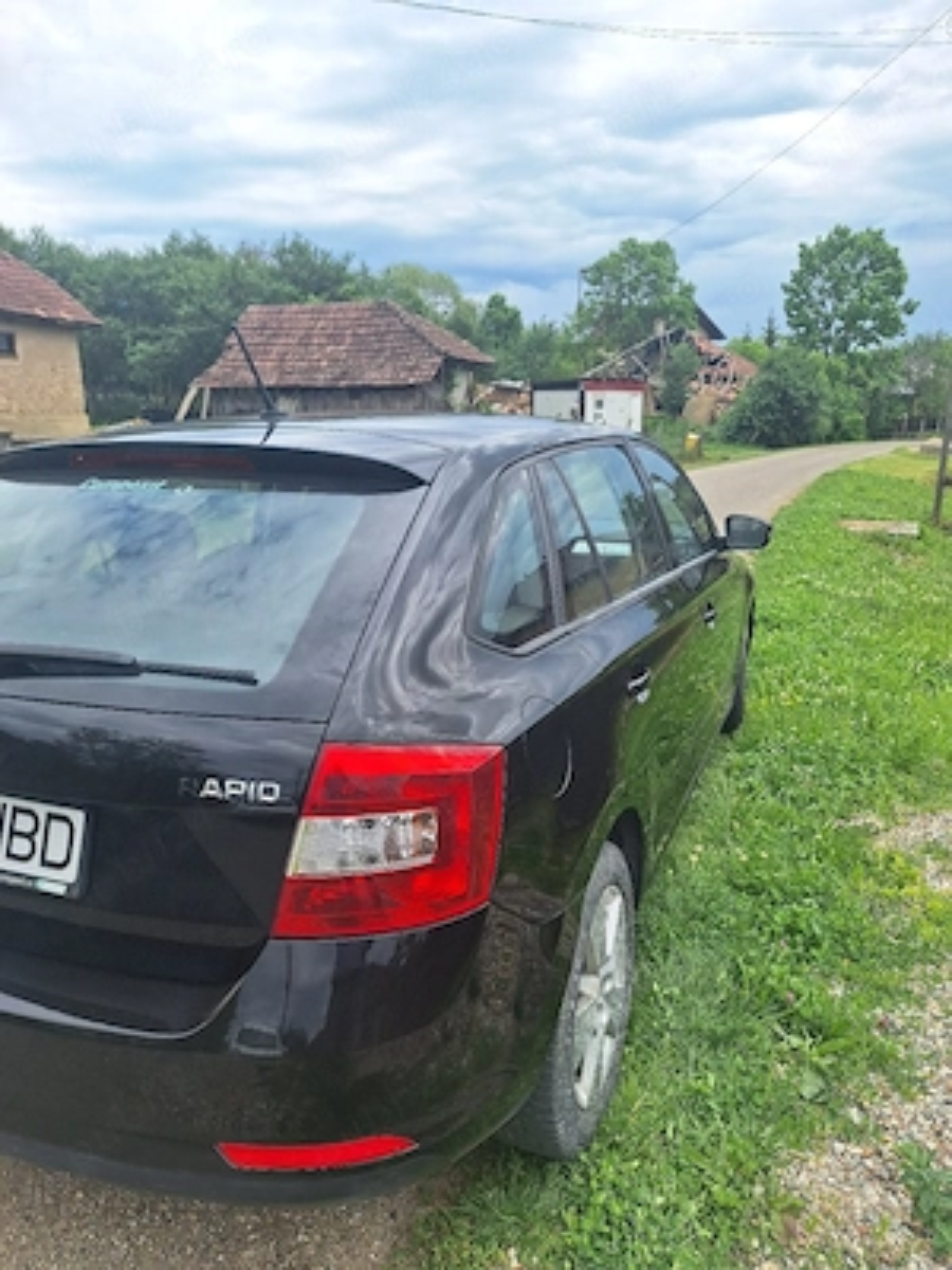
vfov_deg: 73.9
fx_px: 843
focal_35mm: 23
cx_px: 476
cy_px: 635
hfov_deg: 58.9
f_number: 1.8
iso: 40
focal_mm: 5.54
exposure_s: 1/2500
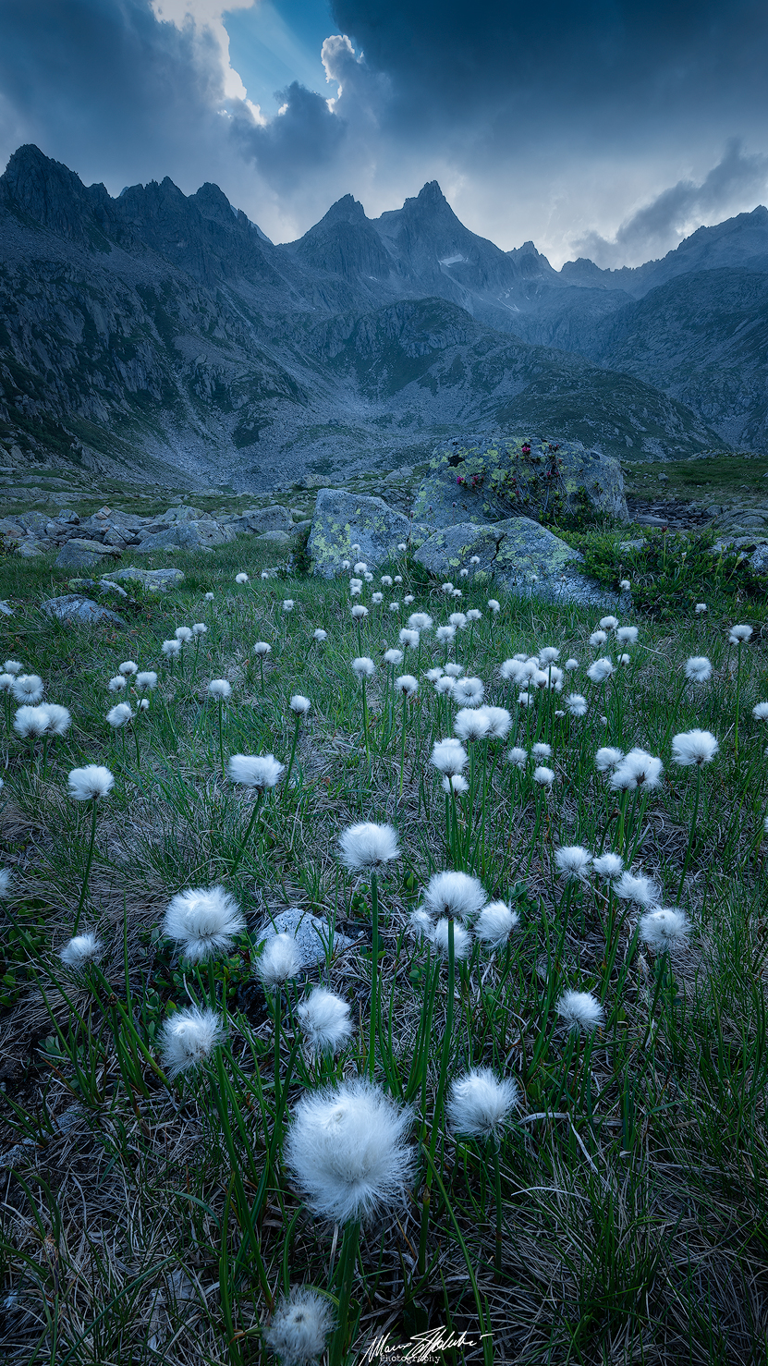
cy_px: 686
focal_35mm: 17
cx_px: 425
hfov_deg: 63.7
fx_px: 616
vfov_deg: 95.9
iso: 100
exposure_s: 1/8
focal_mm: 16
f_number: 13
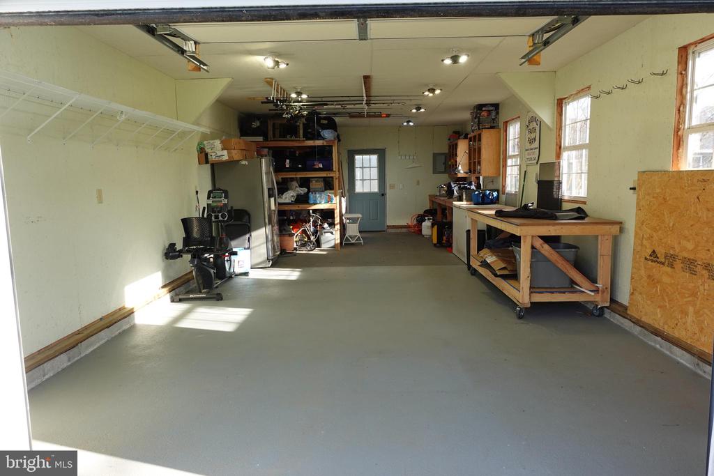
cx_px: 357
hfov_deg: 73.7
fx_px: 476
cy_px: 238
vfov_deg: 53.1
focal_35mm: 24
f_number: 4
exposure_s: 1/100
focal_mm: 9.4
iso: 125
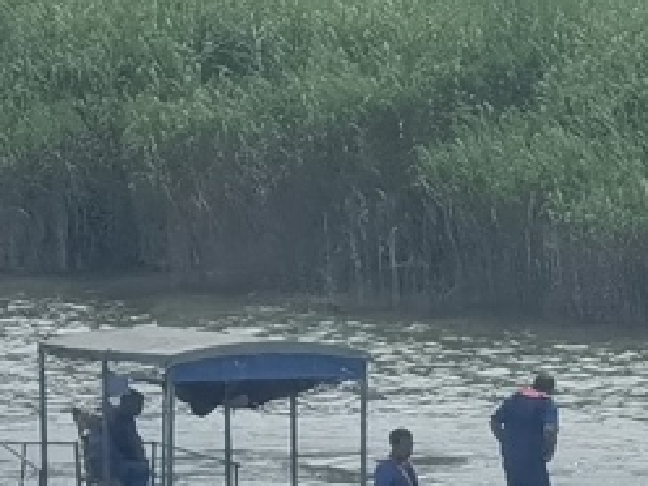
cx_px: 810
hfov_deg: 5.2
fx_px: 7151
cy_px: 238
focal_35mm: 382
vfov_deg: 3.9
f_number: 1.9
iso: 50
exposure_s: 1/10204
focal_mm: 6.67
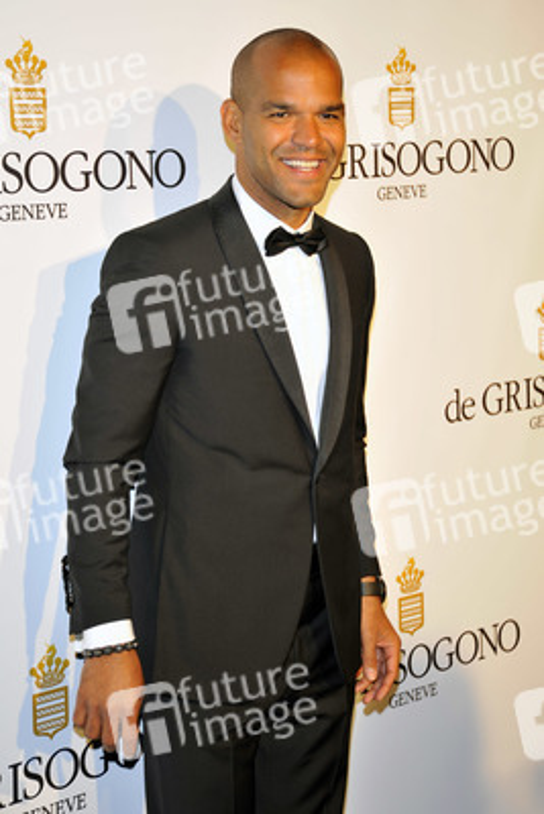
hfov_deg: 16.7
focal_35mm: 82
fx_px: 1857
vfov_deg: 24.8
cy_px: 407
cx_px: 272
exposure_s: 1/160
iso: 500
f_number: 5.6
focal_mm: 82
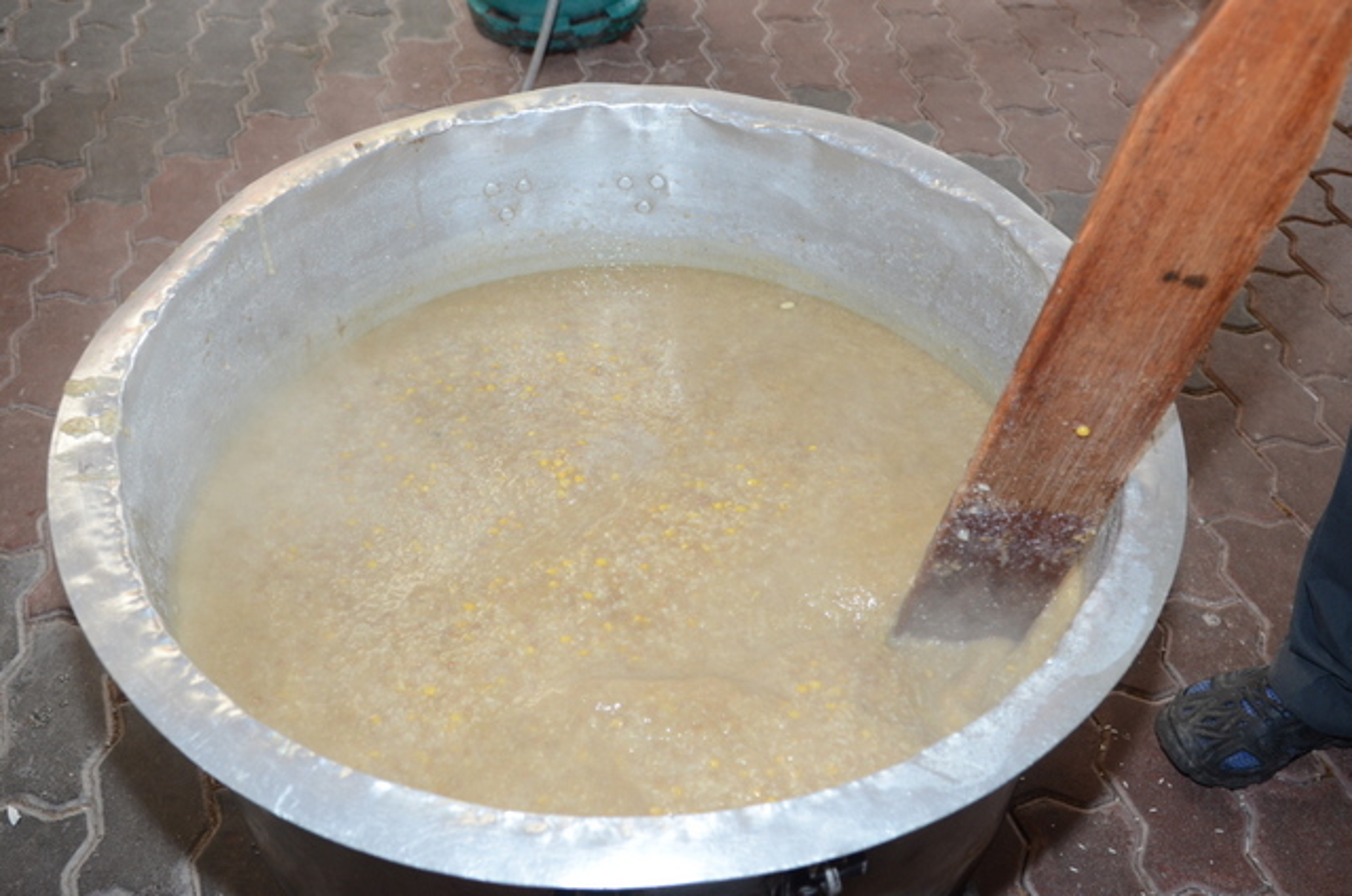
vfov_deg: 38.2
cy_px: 448
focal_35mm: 34
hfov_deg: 55.2
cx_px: 676
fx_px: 1293
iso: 1000
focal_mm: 23
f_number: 4
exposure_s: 1/250
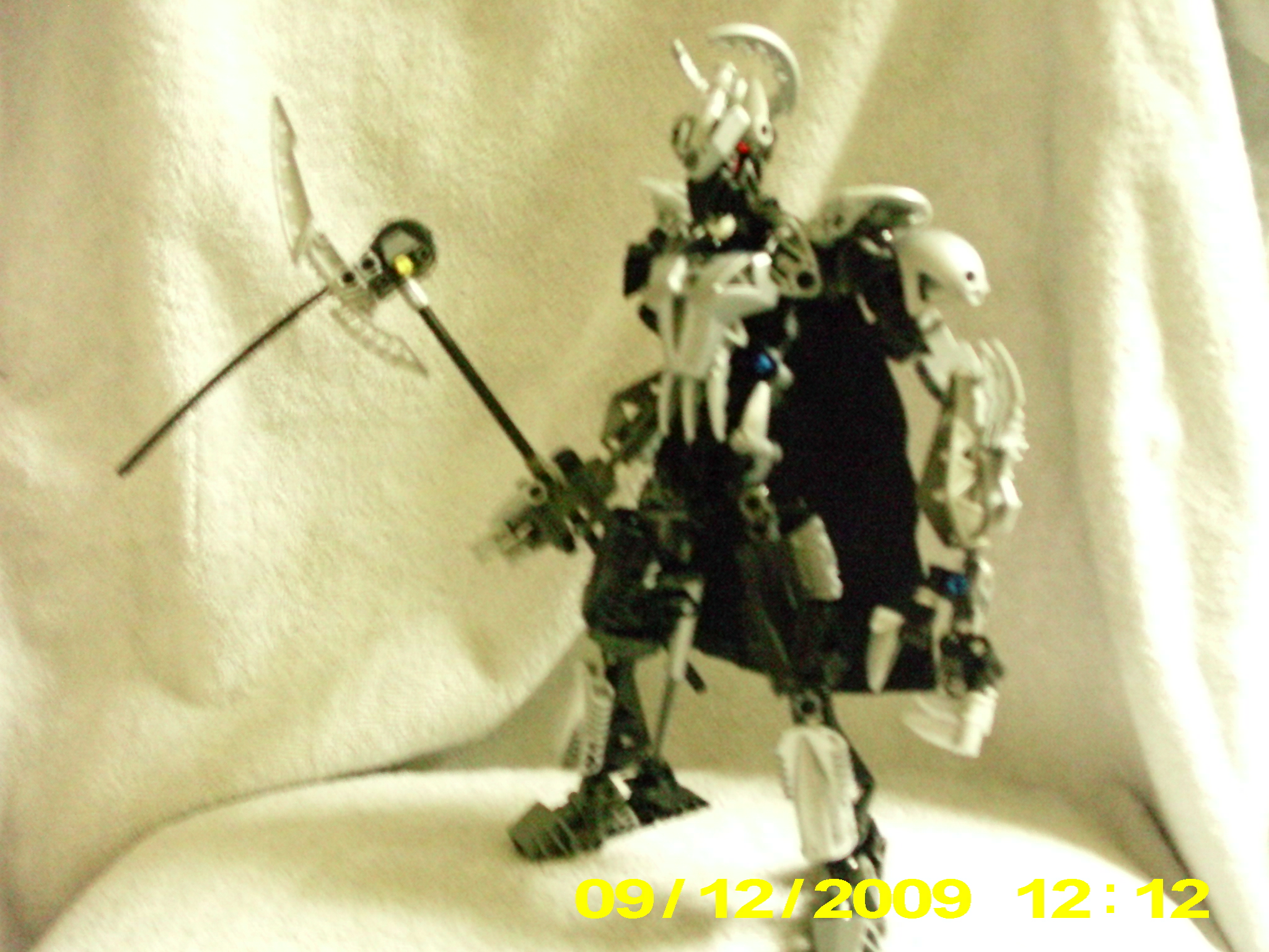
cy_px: 476
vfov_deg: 37.7
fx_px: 1393
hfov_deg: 49.0
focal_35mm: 38
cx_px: 634
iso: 1600
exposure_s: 1/5
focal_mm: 6.3
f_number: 3.1
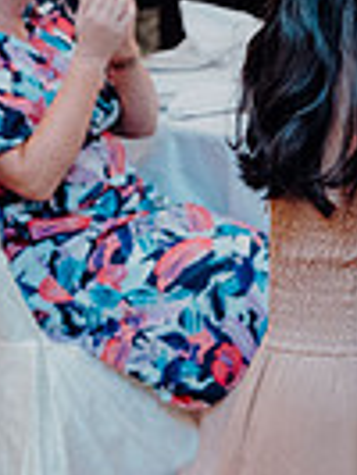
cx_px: 578
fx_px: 2705
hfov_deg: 7.4
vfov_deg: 10.0
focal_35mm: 197
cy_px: 170
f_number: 3.5
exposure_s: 1/160
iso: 3200
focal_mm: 47
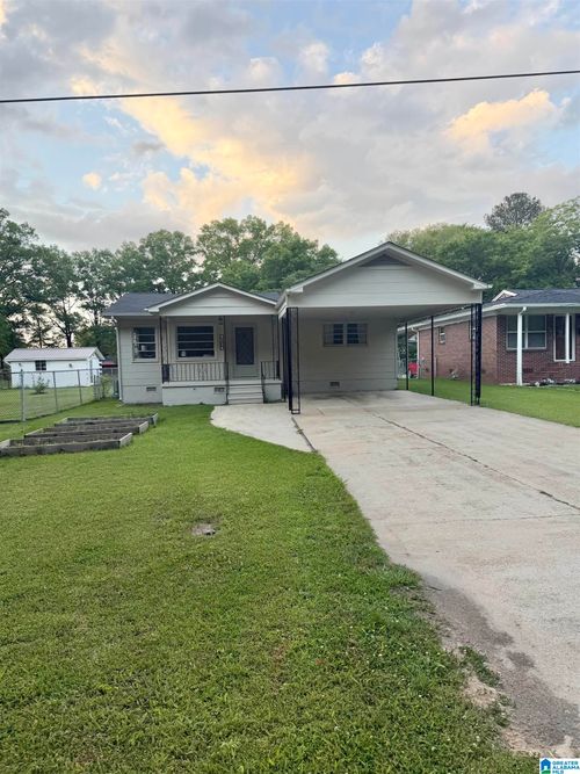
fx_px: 536
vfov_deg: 71.6
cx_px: 290
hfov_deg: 56.8
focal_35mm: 24
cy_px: 387
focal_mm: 6.76
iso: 80
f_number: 1.78
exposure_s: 1/443
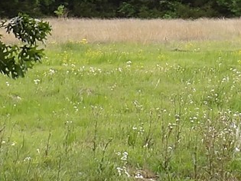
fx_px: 1086
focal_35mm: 156
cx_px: 190
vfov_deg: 9.2
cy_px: -113
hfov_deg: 12.6
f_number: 3.2
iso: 100
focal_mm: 4.3
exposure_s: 1/463
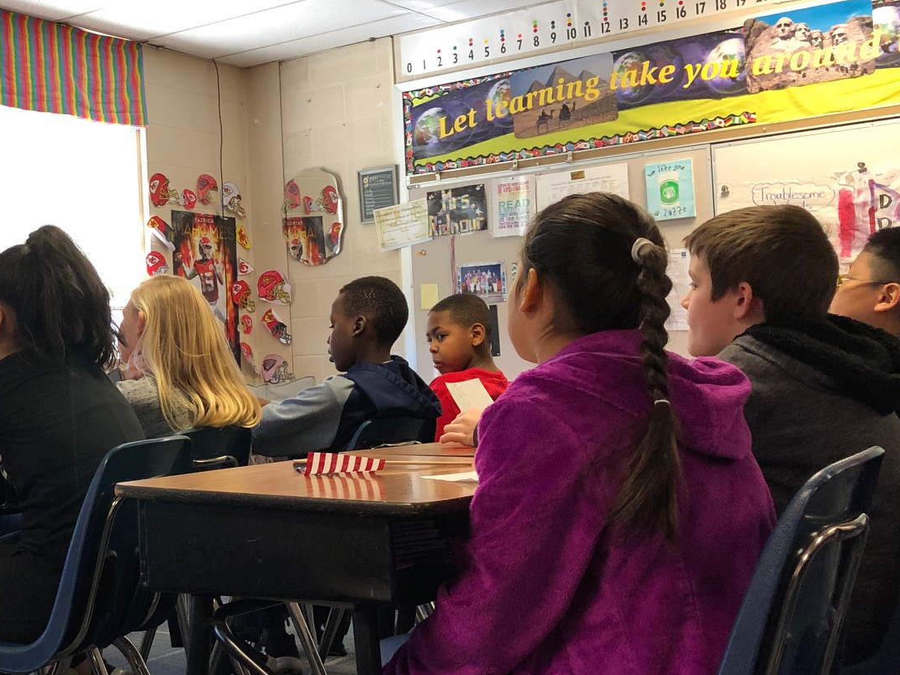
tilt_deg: +2.4
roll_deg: +2.7
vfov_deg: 28.0
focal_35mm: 52
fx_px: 1352
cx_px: 97
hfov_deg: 34.8
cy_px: 342
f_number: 1.8
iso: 40
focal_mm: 3.99
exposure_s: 1/30
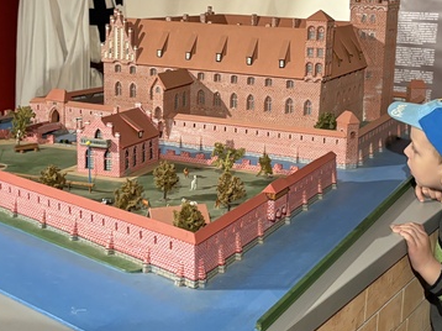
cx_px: 233
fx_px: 791
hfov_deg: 31.2
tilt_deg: -11.6
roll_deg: -1.2
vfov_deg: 23.5
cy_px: 117
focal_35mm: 62
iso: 320
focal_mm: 5.96
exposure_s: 1/50
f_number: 1.6
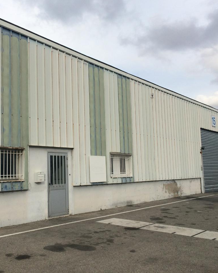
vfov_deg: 47.9
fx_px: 306
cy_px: 137
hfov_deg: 38.9
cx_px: 81
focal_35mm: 38
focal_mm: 4.15
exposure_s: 1/2283
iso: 32
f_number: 2.2
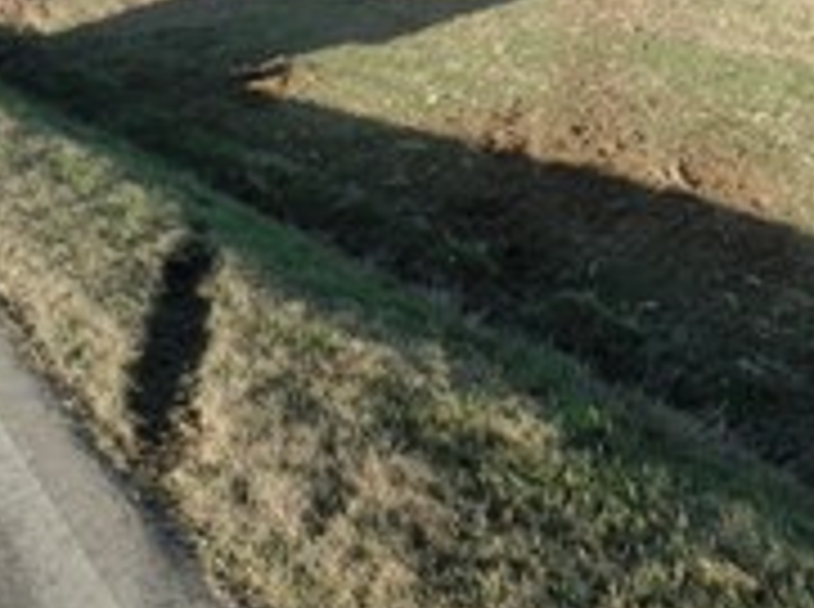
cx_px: 576
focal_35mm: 62
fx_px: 1455
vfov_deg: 23.6
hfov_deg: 30.9
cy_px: 261
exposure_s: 1/400
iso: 80
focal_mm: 4.5
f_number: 3
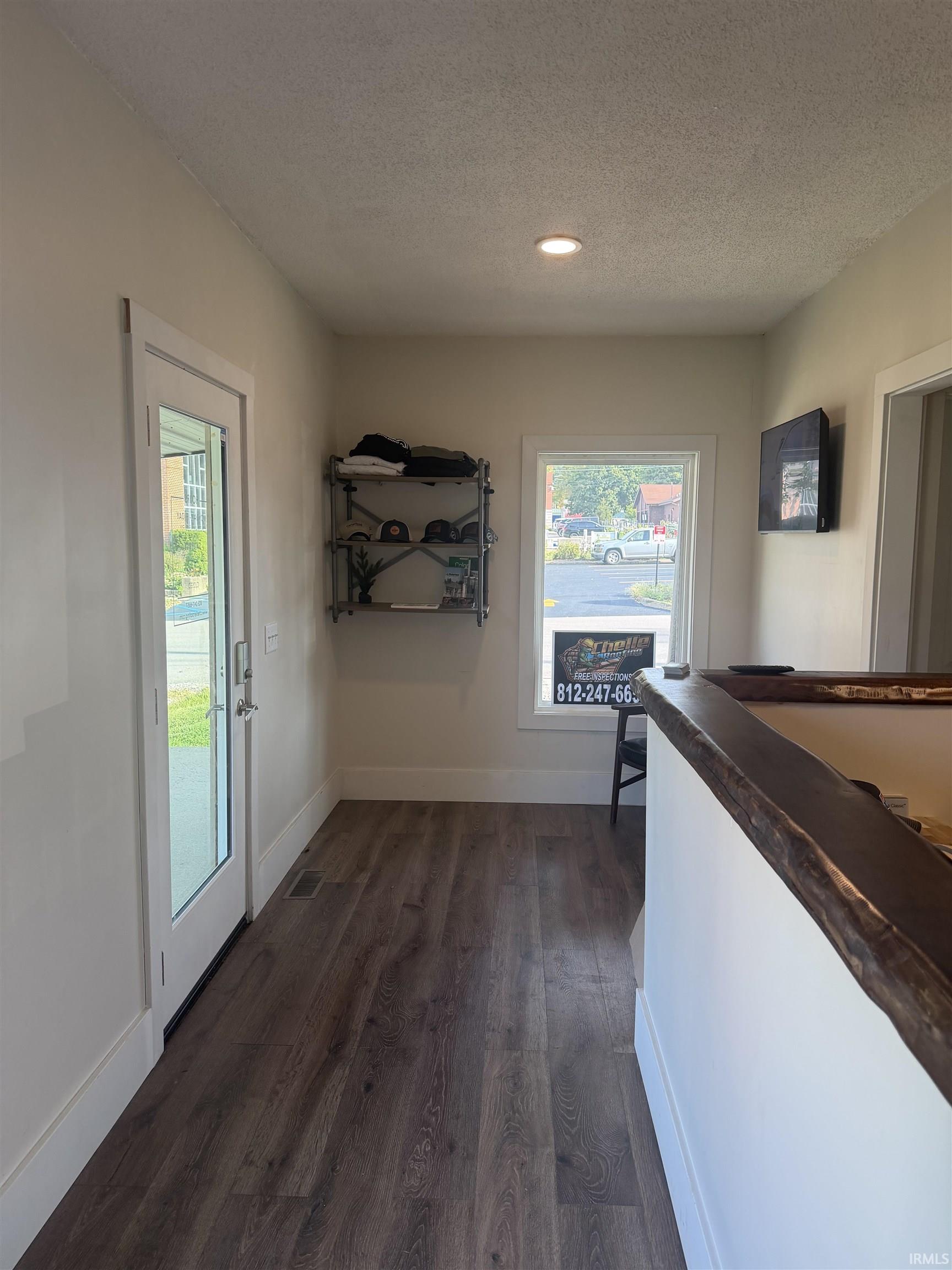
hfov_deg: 56.8
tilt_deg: -5.3
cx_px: 476
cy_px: 635
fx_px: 880
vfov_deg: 71.6
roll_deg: -0.7
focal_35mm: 24
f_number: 1.78
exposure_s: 1/210
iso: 160
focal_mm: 6.76
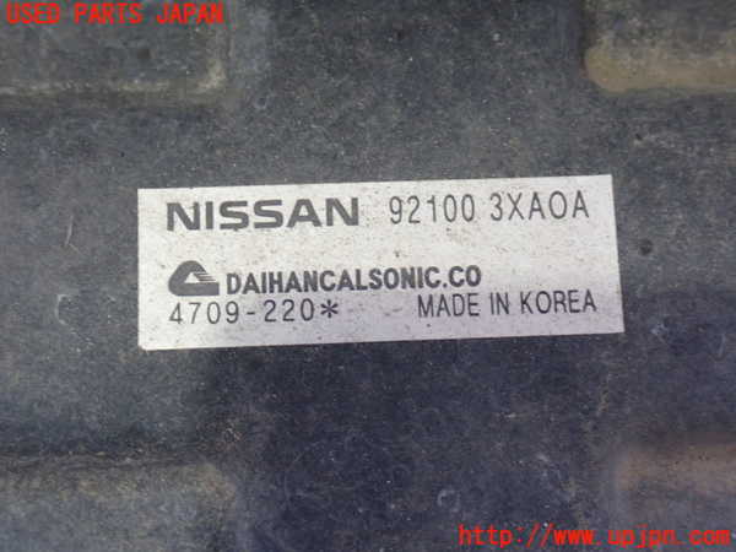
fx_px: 1063
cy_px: 276
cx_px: 368
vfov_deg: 29.1
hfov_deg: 38.2
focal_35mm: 50
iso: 640
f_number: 3.2
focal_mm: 9.01
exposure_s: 1/50
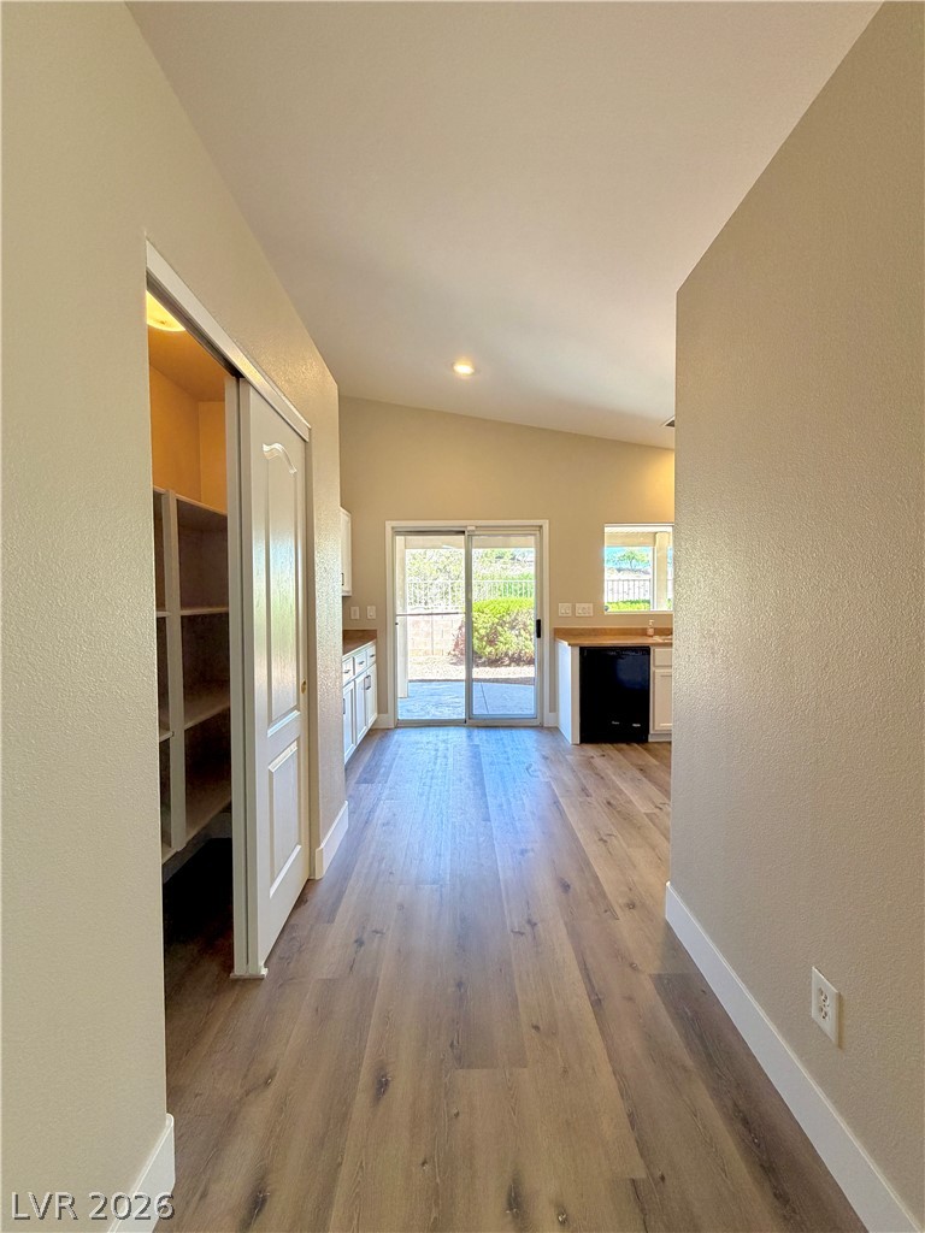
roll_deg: +1.5
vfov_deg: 102.1
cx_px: 462
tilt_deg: -2.1
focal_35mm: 14
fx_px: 499
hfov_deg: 85.7
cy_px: 616
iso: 250
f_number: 2.2
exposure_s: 1/120
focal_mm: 2.22
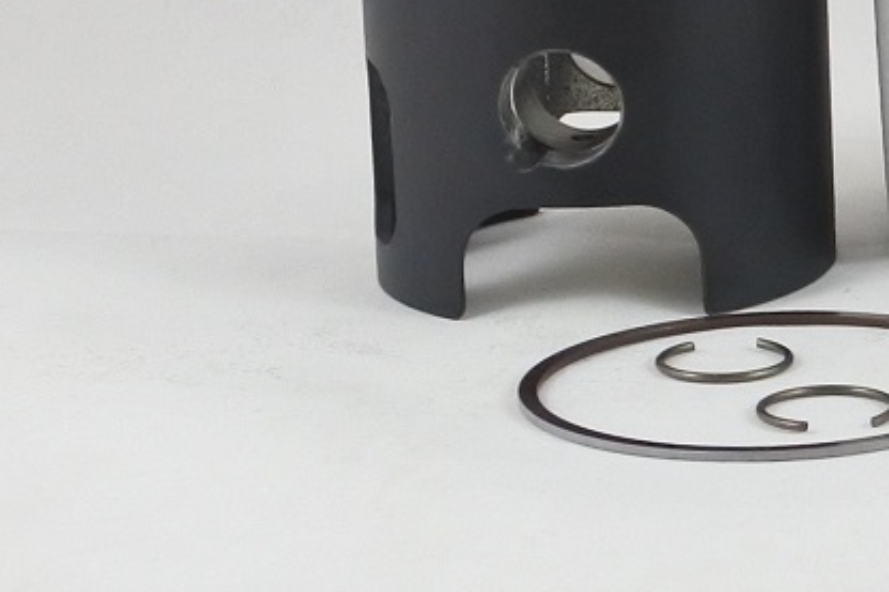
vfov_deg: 9.0
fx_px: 3678
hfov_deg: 12.8
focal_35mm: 149
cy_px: -237
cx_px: 1459
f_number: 4
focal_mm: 12.8
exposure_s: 1/125
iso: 450
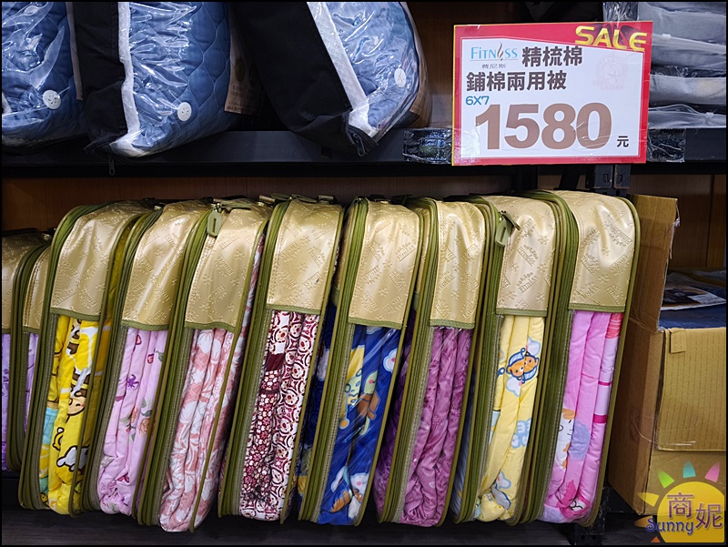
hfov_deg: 73.9
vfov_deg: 58.9
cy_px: 274
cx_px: 364
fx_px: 484
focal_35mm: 23
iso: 400
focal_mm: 6.57
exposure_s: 1/120
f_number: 1.6
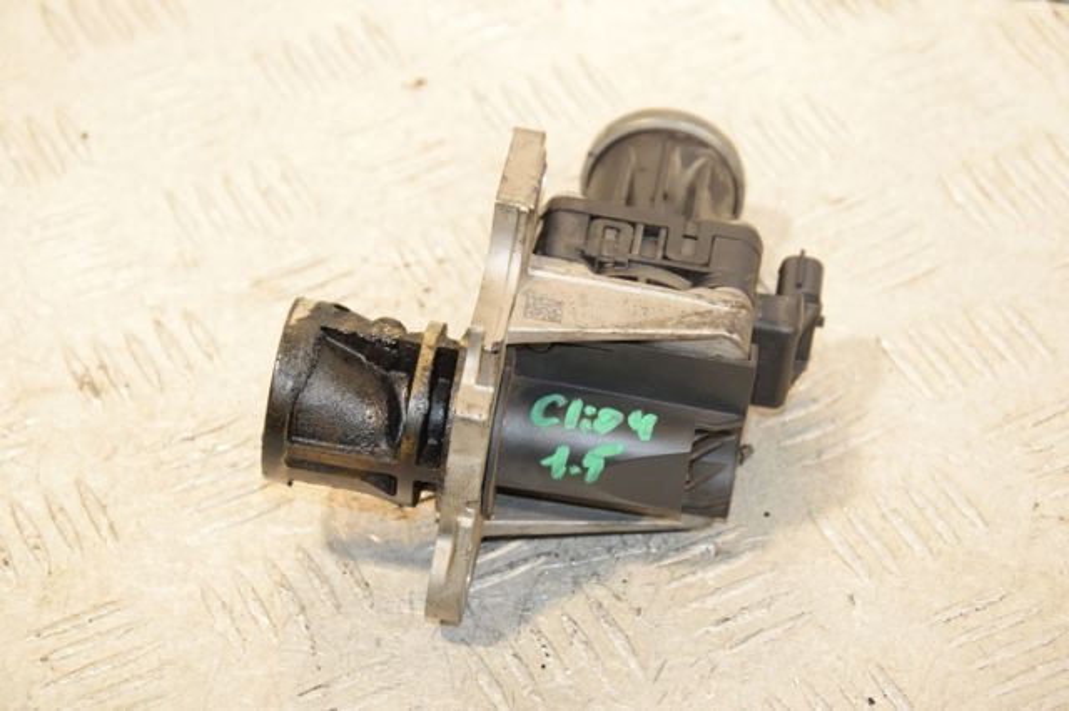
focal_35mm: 112
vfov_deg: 12.2
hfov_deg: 18.2
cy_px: 356
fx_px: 3339
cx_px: 534
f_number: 6.3
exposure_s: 1/200
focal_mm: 75
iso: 1600
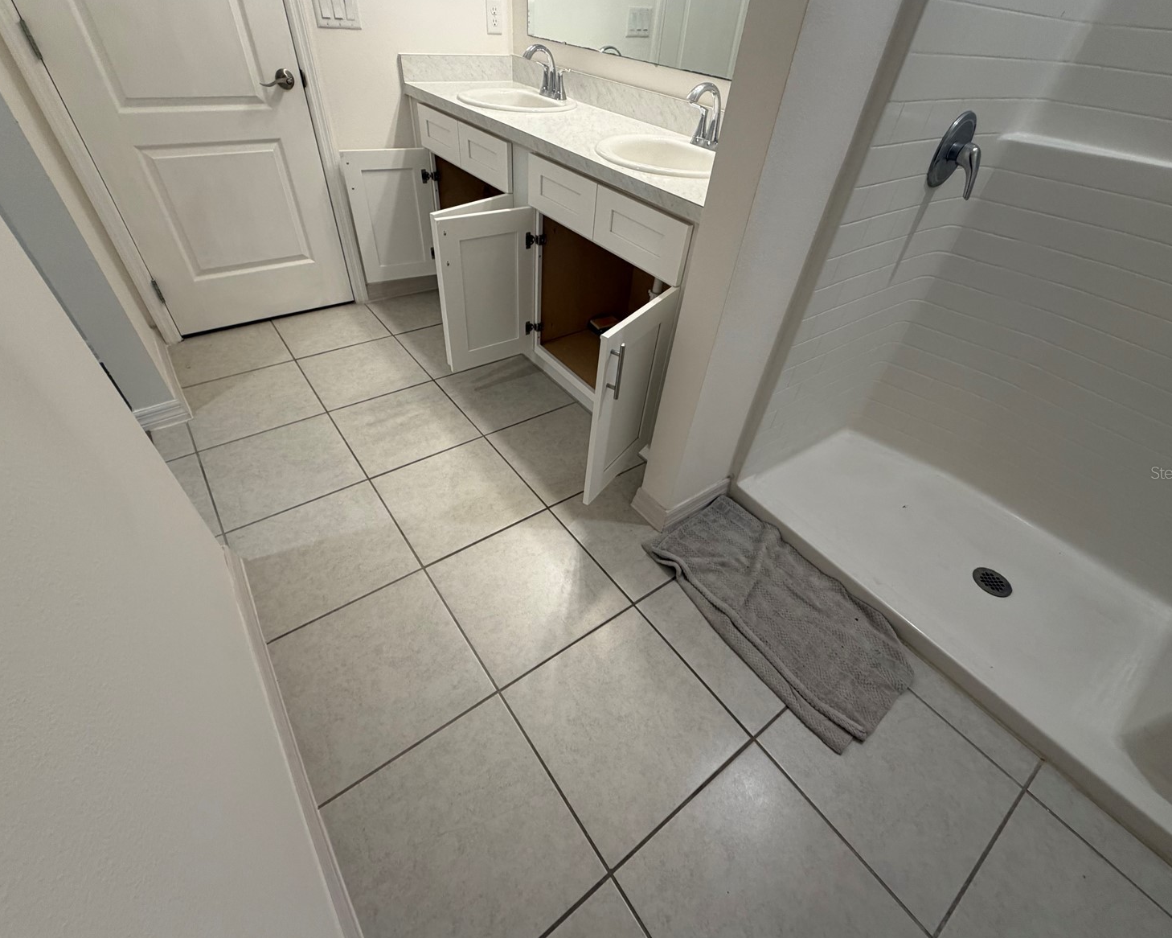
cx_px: 584
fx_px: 520
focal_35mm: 15
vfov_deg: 84.0
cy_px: 472
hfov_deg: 96.8
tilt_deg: -43.3
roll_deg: -5.5
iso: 200
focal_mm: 2.22
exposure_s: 1/120
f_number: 2.2
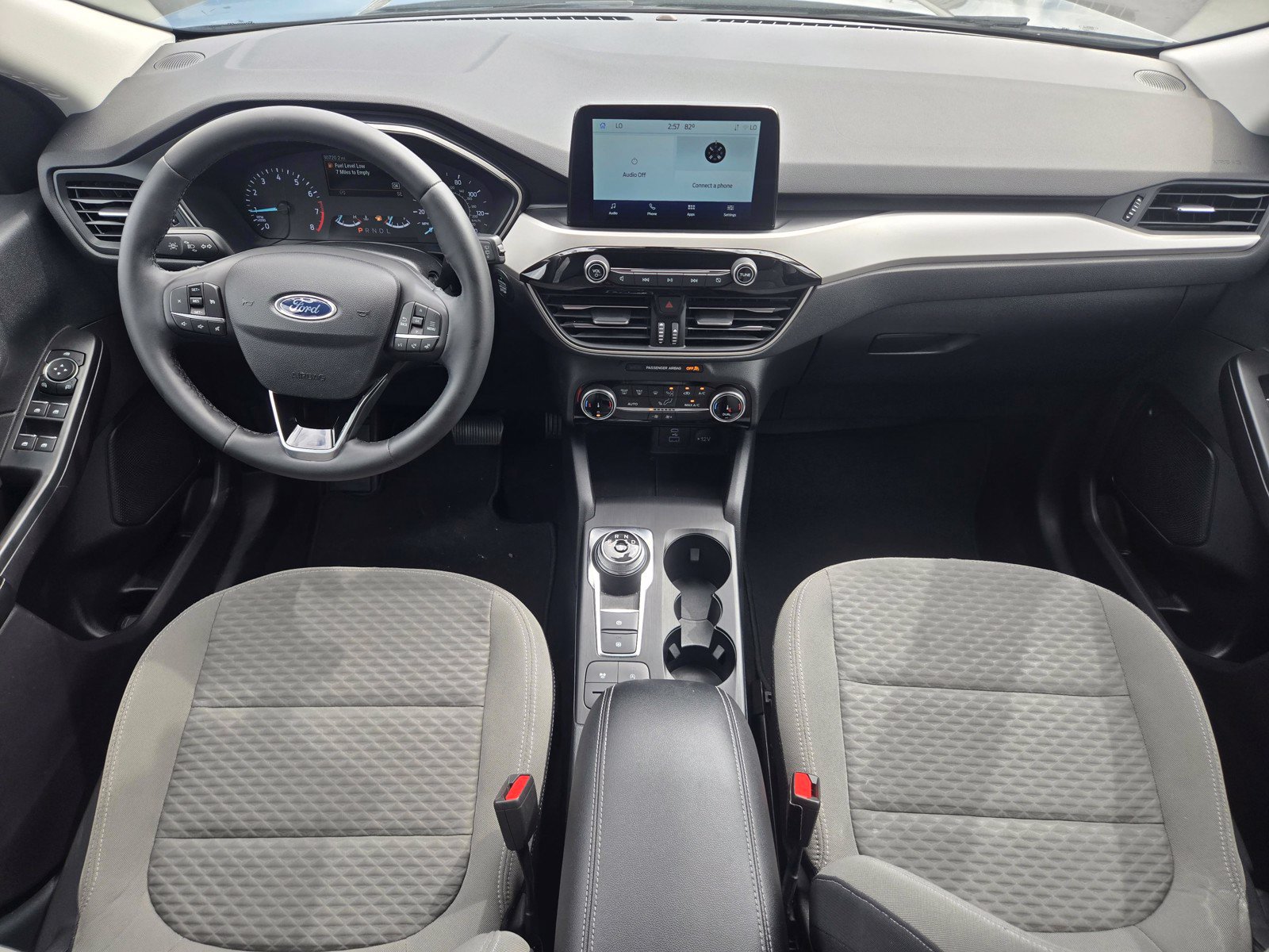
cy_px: 476
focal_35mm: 23
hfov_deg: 73.9
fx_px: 843
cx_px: 634
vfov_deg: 58.9
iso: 32
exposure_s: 1/250
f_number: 1.8
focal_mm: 5.4
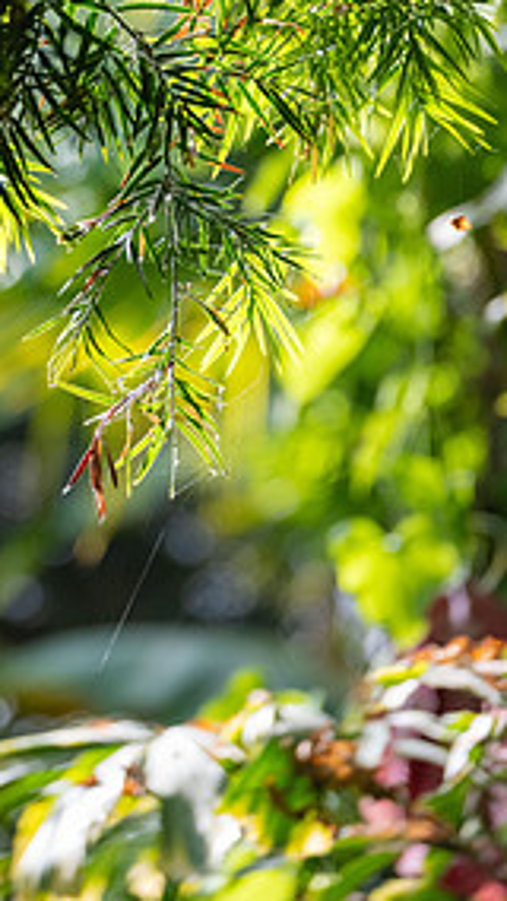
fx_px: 5156
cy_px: 206
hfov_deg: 5.6
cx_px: 111
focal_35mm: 216
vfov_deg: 10.0
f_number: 2.8
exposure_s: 1/2000
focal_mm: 130
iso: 800
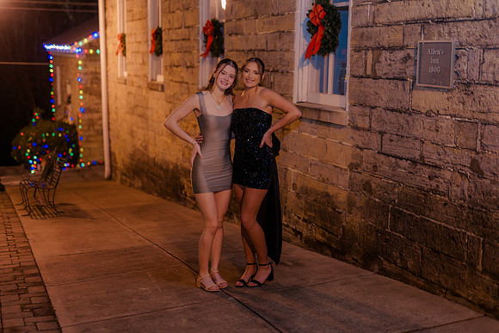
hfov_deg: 39.6
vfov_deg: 27.0
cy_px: 166
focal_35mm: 50
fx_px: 693
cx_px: 250
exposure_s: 1/200
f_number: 1.4
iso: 2500
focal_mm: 50
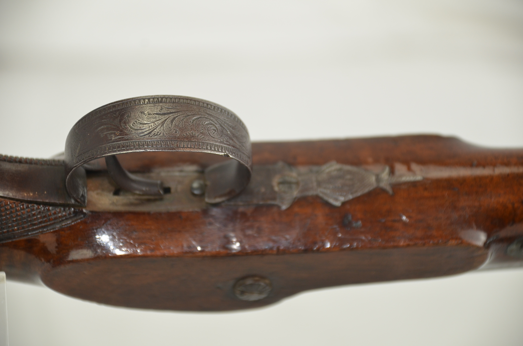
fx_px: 2936
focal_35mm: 202
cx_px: 262
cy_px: 173
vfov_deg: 6.8
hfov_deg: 10.2
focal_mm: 135
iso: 400
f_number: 5.6
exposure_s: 1/60
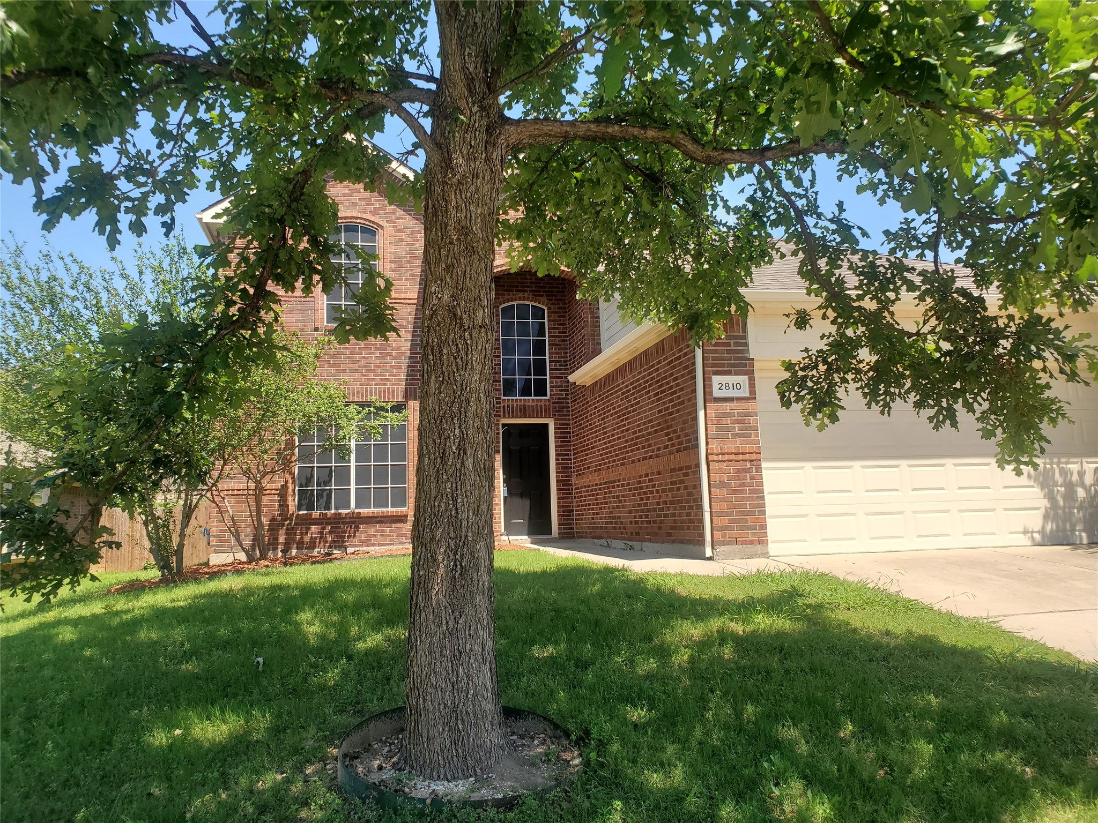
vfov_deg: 53.1
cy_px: 412
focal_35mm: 26
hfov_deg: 67.3
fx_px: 825
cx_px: 549
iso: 50
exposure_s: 1/748
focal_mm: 4.3
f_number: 2.4
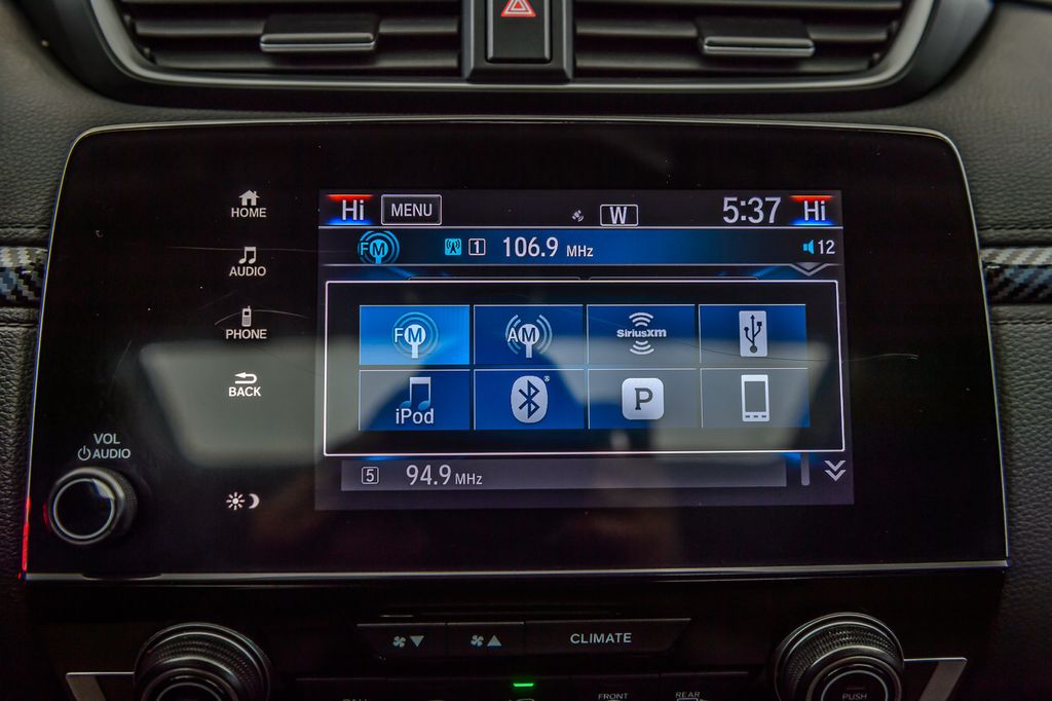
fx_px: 1110
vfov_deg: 35.0
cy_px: 350
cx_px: 526
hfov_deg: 50.7
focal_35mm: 38
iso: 400
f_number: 4
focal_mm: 38
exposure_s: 1/80
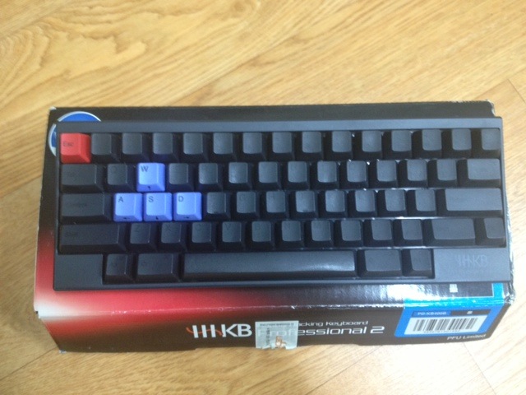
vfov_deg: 40.7
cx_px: 263
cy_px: 198
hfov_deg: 52.6
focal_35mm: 35
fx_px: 532
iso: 160
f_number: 2.4
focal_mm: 4.28
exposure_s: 1/20
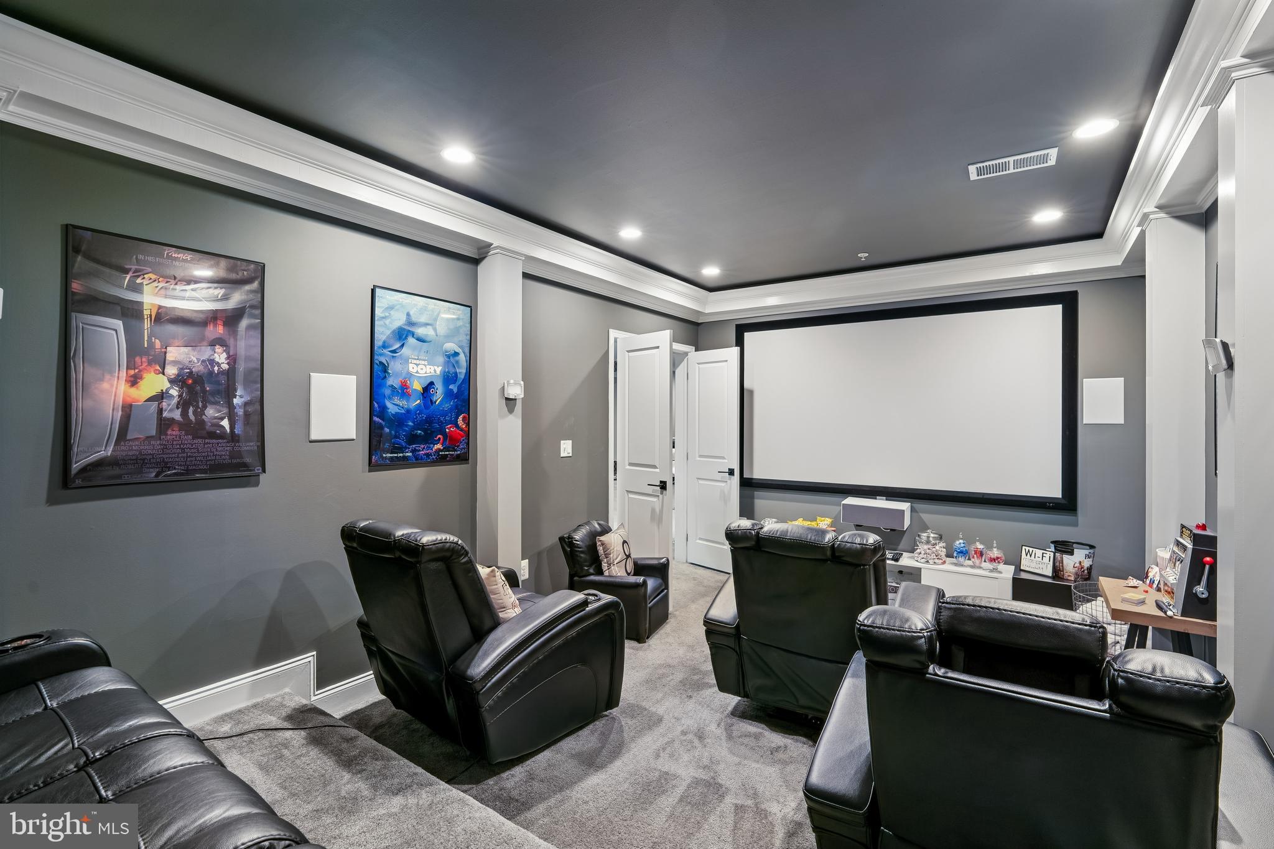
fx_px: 566
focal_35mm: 16
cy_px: 424
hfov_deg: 96.7
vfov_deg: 73.7
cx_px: 637
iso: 100
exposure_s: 10
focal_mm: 16
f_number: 8
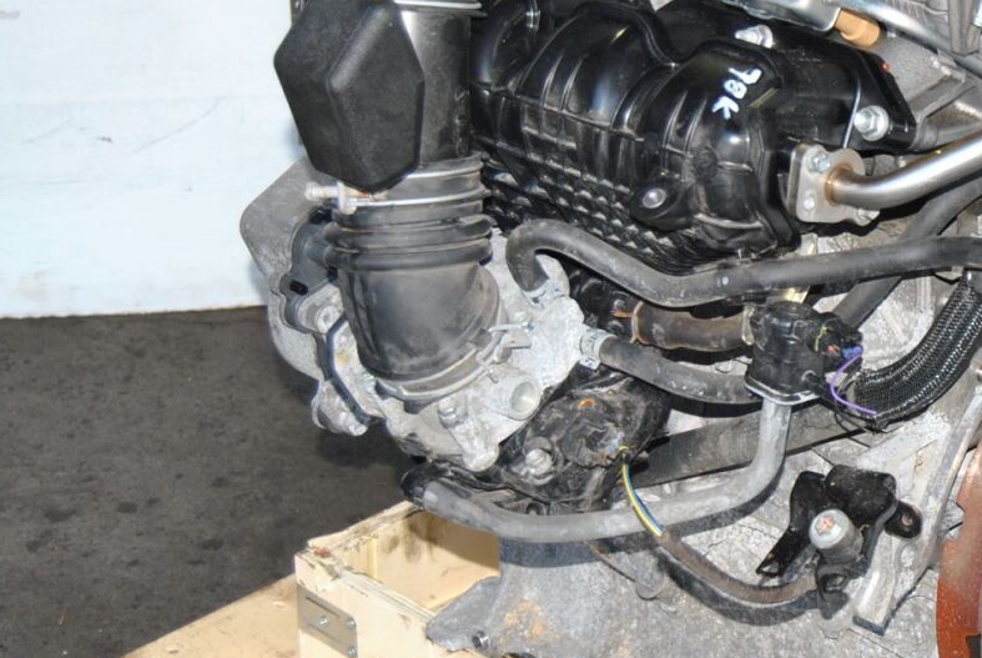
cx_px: 907
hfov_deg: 16.5
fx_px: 3332
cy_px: 225
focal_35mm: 122
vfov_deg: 11.3
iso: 400
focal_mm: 40
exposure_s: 1/200
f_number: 5.6
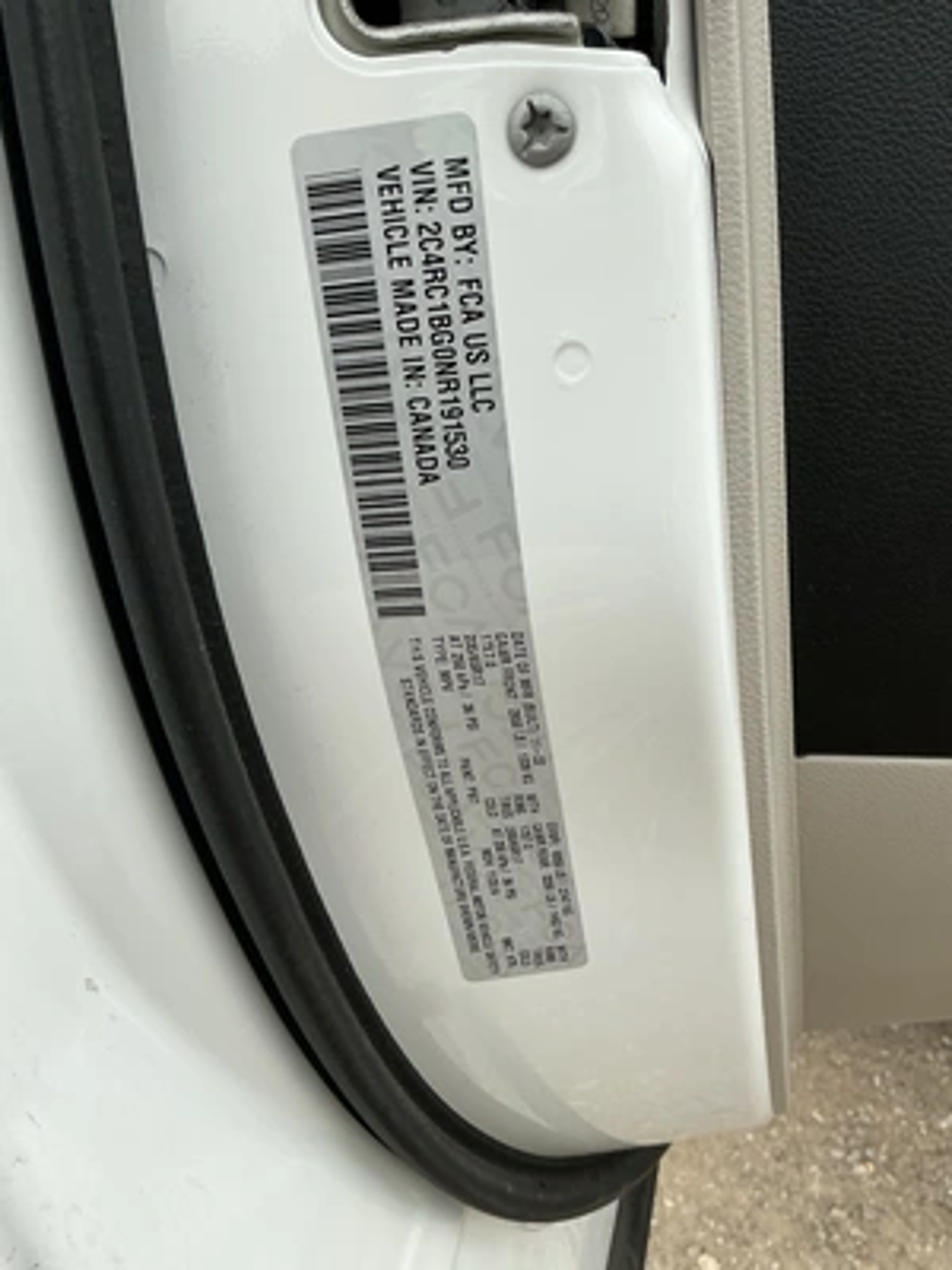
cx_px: 476
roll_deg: +1.7
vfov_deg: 63.4
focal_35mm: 28
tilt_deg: -16.2
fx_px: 1027
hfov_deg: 49.7
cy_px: 635
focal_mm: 3
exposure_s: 1/500
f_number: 1.8
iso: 25
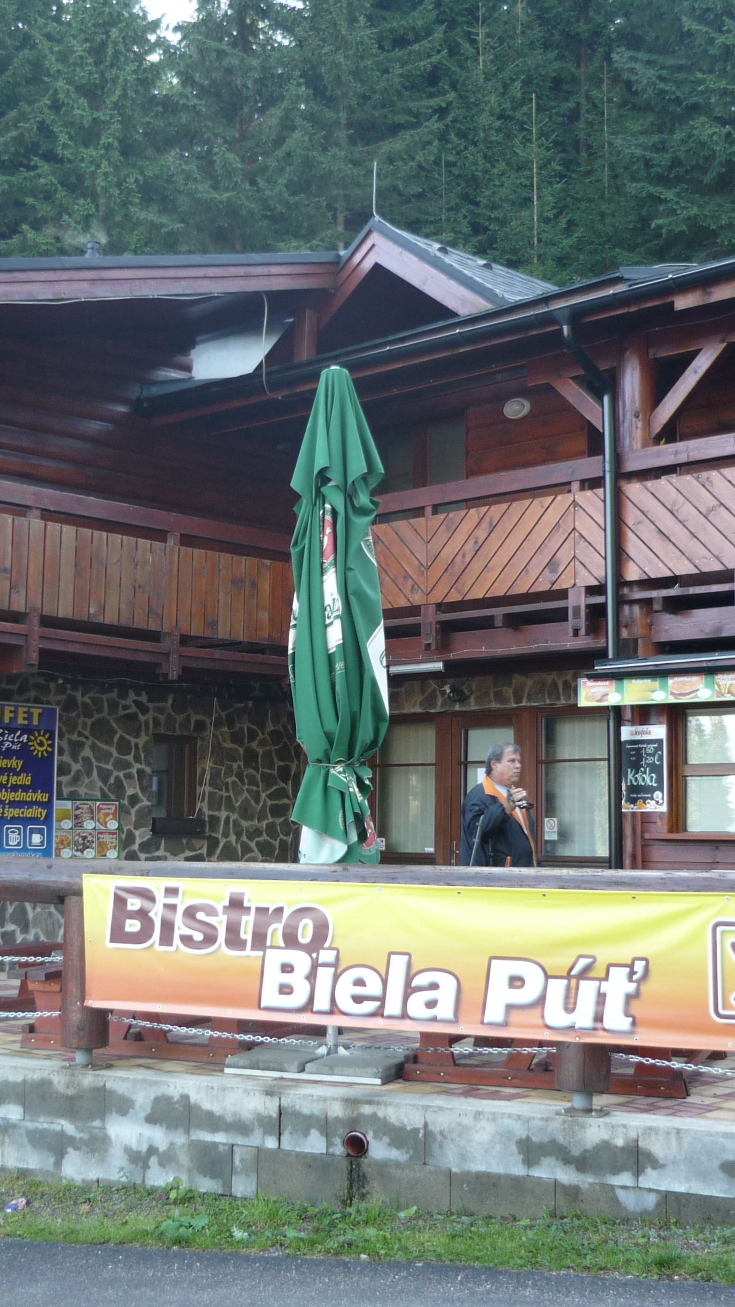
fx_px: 1663
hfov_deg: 24.7
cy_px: 653
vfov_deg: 42.9
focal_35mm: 48
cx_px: 197
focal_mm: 5.5
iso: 100
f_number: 2.8
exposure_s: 1/50
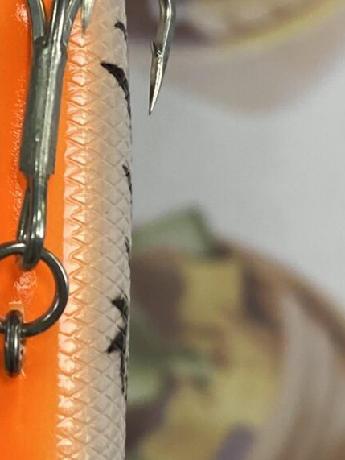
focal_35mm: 112
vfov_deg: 17.6
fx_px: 1487
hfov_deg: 13.1
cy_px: 223
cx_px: 18
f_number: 1.8
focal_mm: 4.25
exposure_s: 1/120
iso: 80
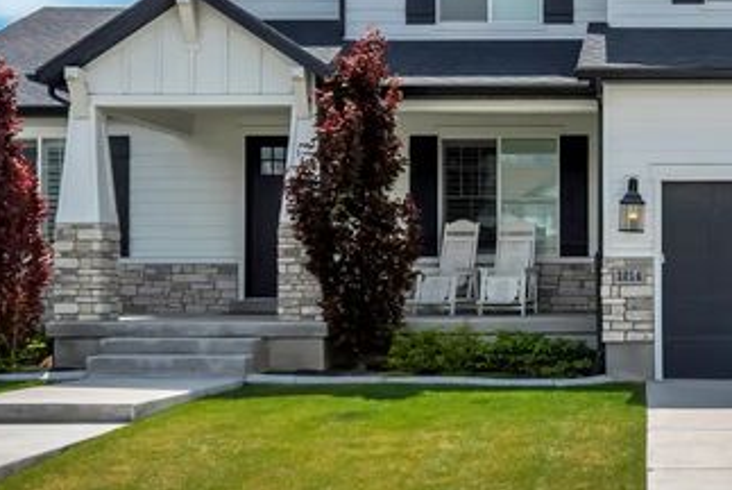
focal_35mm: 57
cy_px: 271
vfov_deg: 23.8
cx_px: 659
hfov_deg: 33.2
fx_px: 1160
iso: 100
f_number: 5
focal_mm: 12
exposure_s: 1/1000
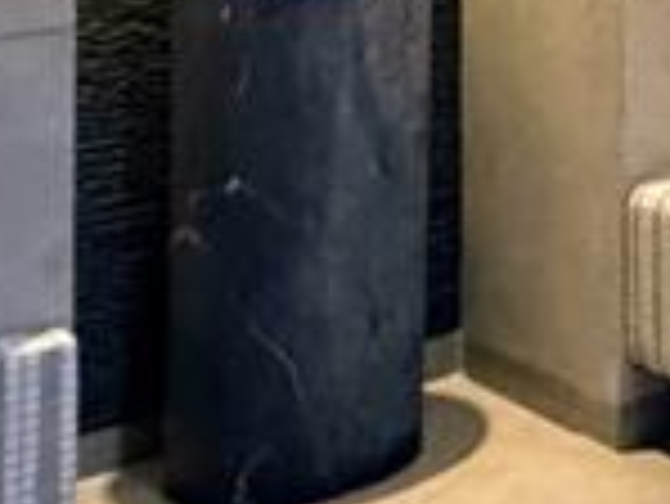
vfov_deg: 14.1
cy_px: -320
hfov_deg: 15.7
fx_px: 1860
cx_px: 1371
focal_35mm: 96
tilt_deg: +0.6
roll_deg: +0.3
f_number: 2.2
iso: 1000
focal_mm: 2.22
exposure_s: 1/60
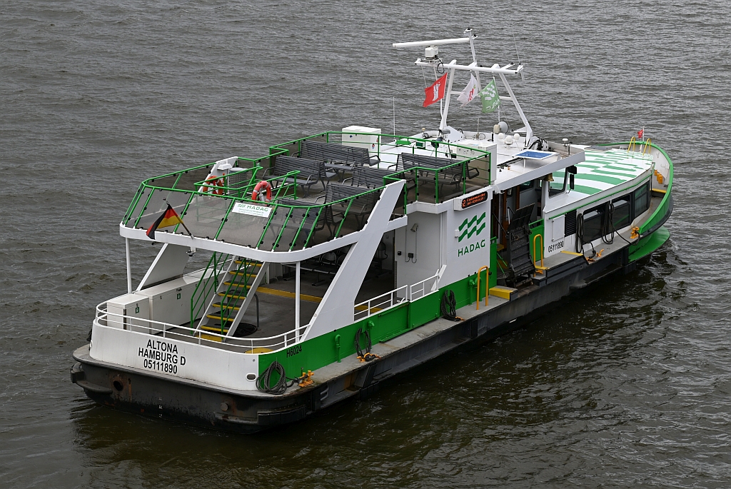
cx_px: 366
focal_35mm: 70
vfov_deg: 19.5
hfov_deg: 28.8
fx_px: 1423
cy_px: 244
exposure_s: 1/500
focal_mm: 70
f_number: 5.6
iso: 110
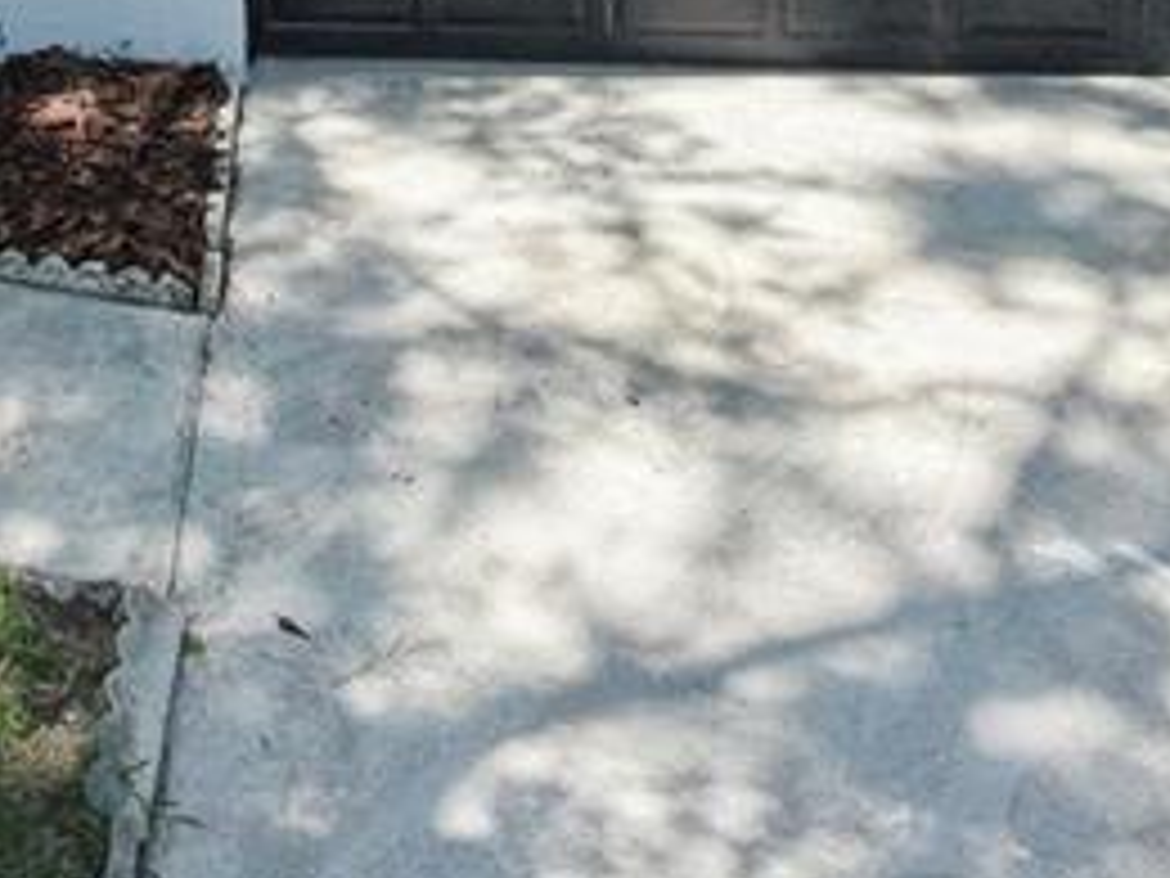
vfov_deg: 19.5
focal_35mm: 63
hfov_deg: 29.9
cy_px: -536
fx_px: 2129
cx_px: 207
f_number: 2.2
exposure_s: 1/1500
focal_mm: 3.05
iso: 400
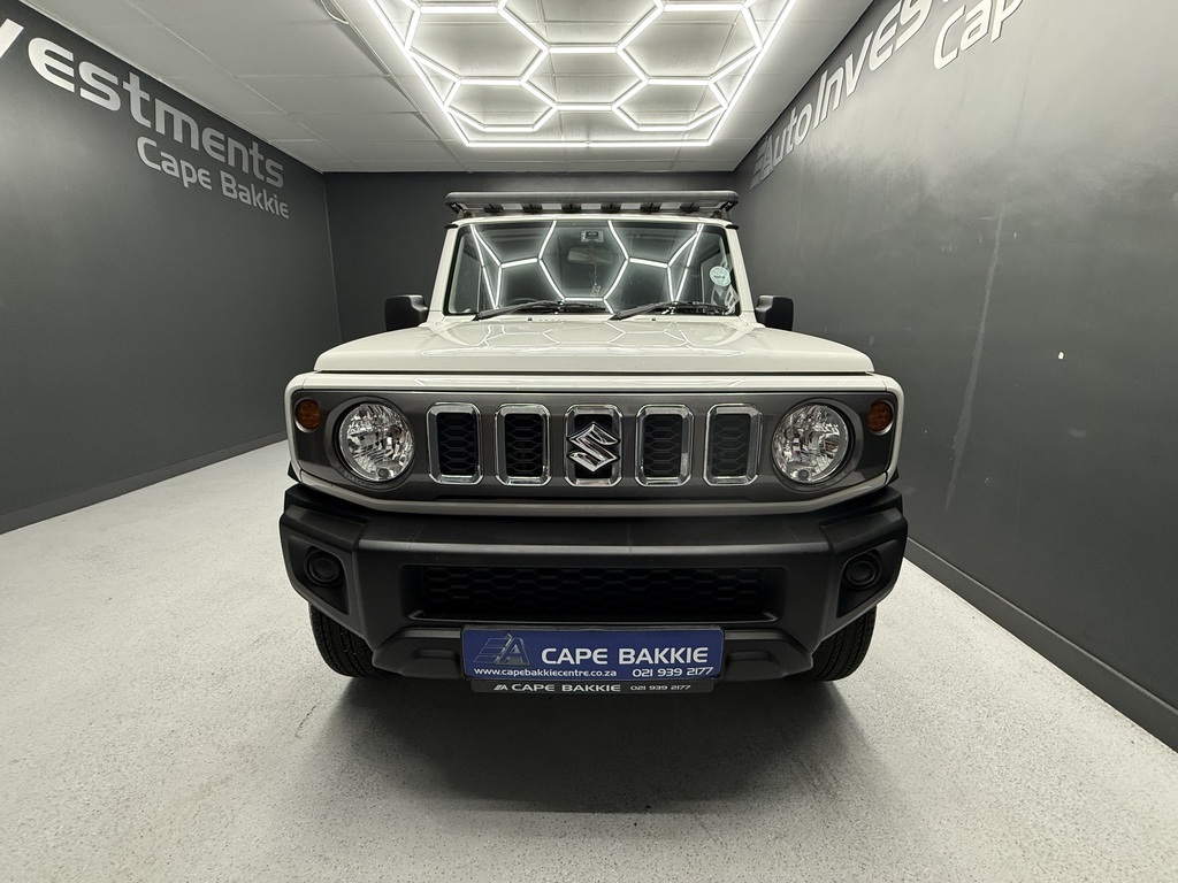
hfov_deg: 102.1
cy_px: 442
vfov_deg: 85.7
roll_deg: +0.1
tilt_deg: -12.5
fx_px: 476
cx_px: 589
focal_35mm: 14
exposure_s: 1/100
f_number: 2.2
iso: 250
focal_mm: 2.22
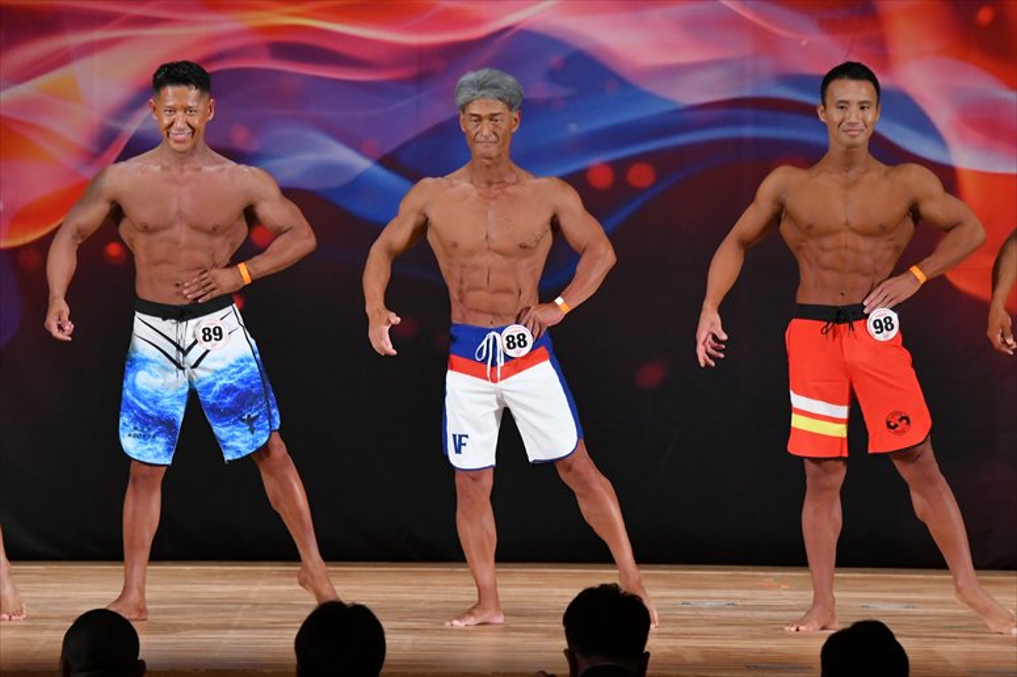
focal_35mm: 225
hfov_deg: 9.2
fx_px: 6353
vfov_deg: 6.1
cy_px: 338
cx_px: 508
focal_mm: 150
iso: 3200
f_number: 5.6
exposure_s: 1/400
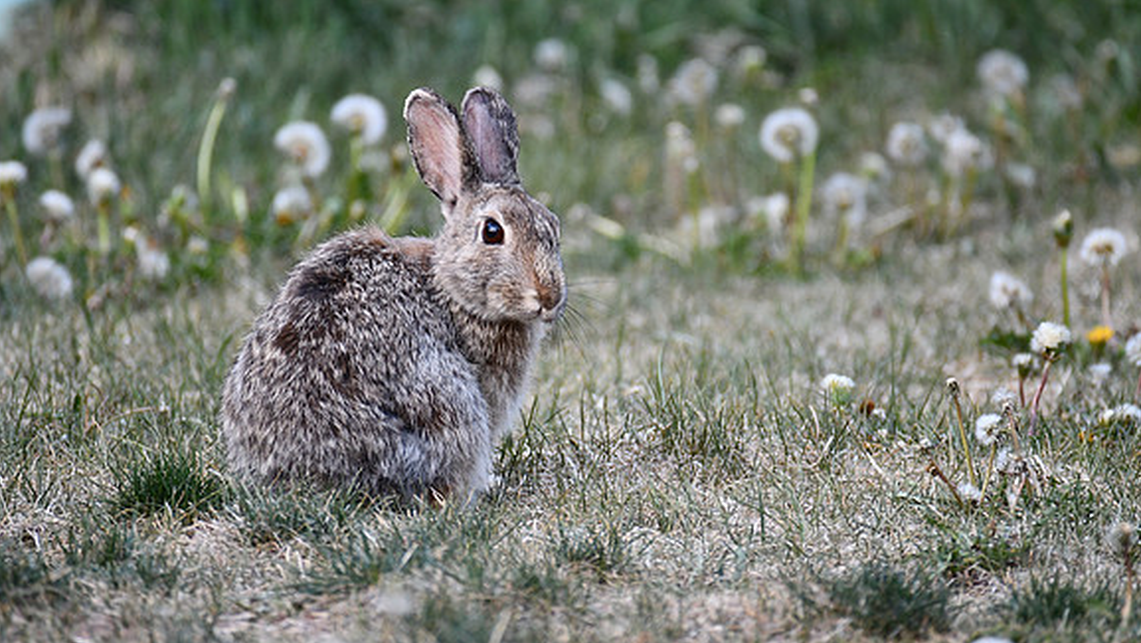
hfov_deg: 4.6
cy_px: 286
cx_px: 571
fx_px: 14345
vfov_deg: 2.6
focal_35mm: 474
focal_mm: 300
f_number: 5.6
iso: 800
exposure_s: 1/320
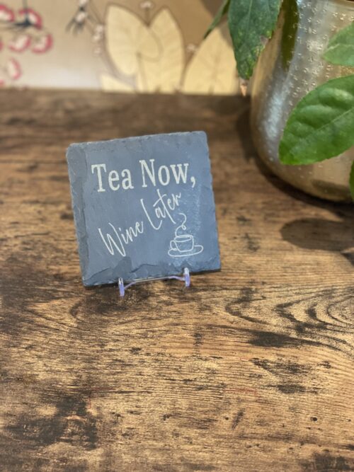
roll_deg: +0.7
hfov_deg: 28.0
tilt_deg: -40.3
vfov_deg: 36.8
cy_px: 236
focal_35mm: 52
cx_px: 177
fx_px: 709
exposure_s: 1/33
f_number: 2
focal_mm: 6
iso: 320
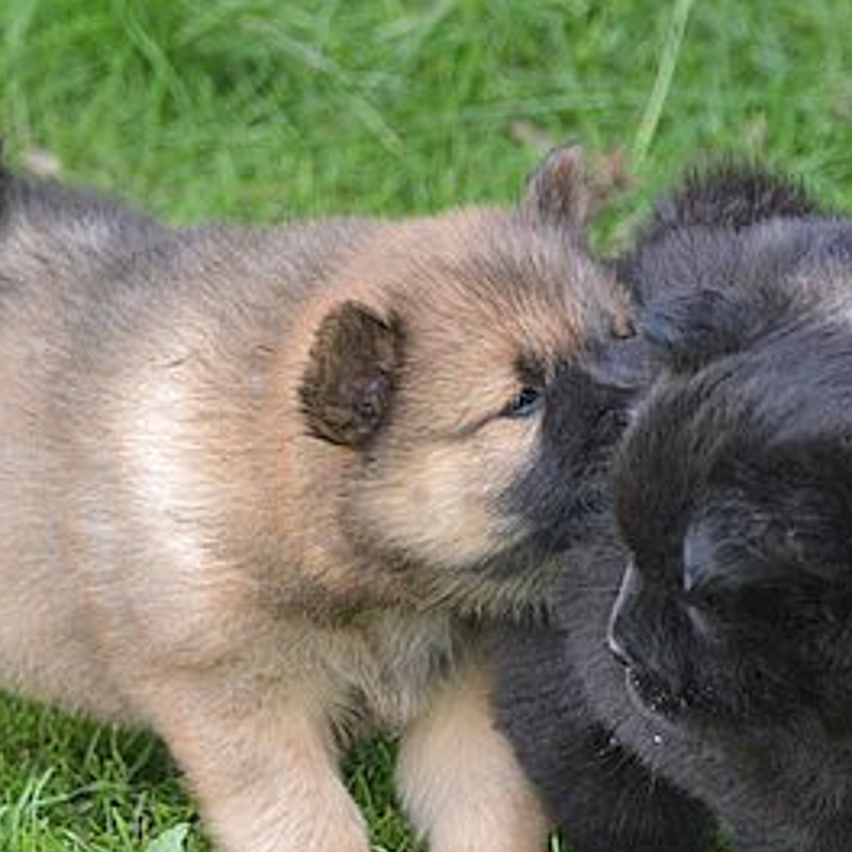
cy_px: 457
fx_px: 6293
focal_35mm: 226
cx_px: 600
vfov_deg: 7.7
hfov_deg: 7.7
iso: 1100
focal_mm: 78
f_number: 5.3
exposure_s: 1/500
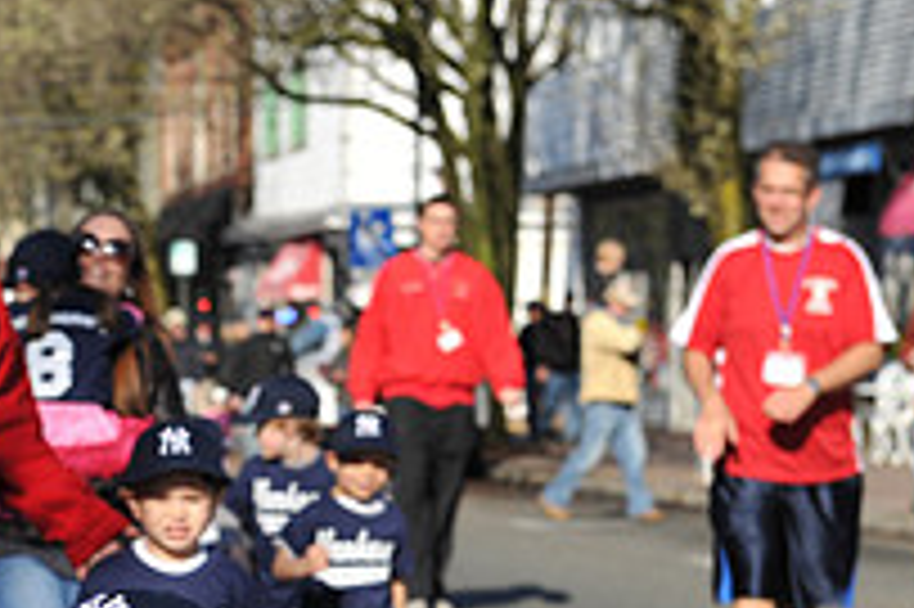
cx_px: 50
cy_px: 842
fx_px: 5074
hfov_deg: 10.2
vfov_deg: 6.8
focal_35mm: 200
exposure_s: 1/1000
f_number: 5
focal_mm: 70
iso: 200
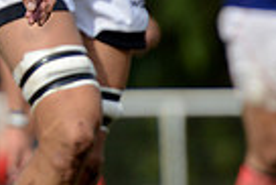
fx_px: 8849
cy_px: -182
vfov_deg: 1.2
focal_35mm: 1153
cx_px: -130
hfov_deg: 1.8
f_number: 4
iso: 320
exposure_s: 1/1250
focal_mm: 270
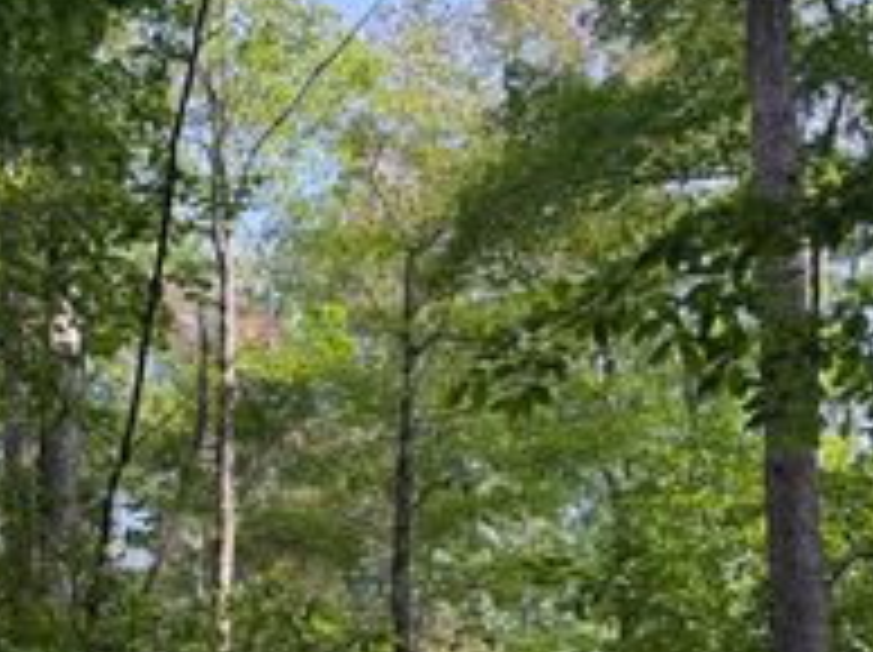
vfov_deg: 22.4
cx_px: 207
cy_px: 704
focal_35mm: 62
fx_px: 1562
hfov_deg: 30.6
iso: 80
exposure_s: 1/262
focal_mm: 6.76
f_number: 1.78
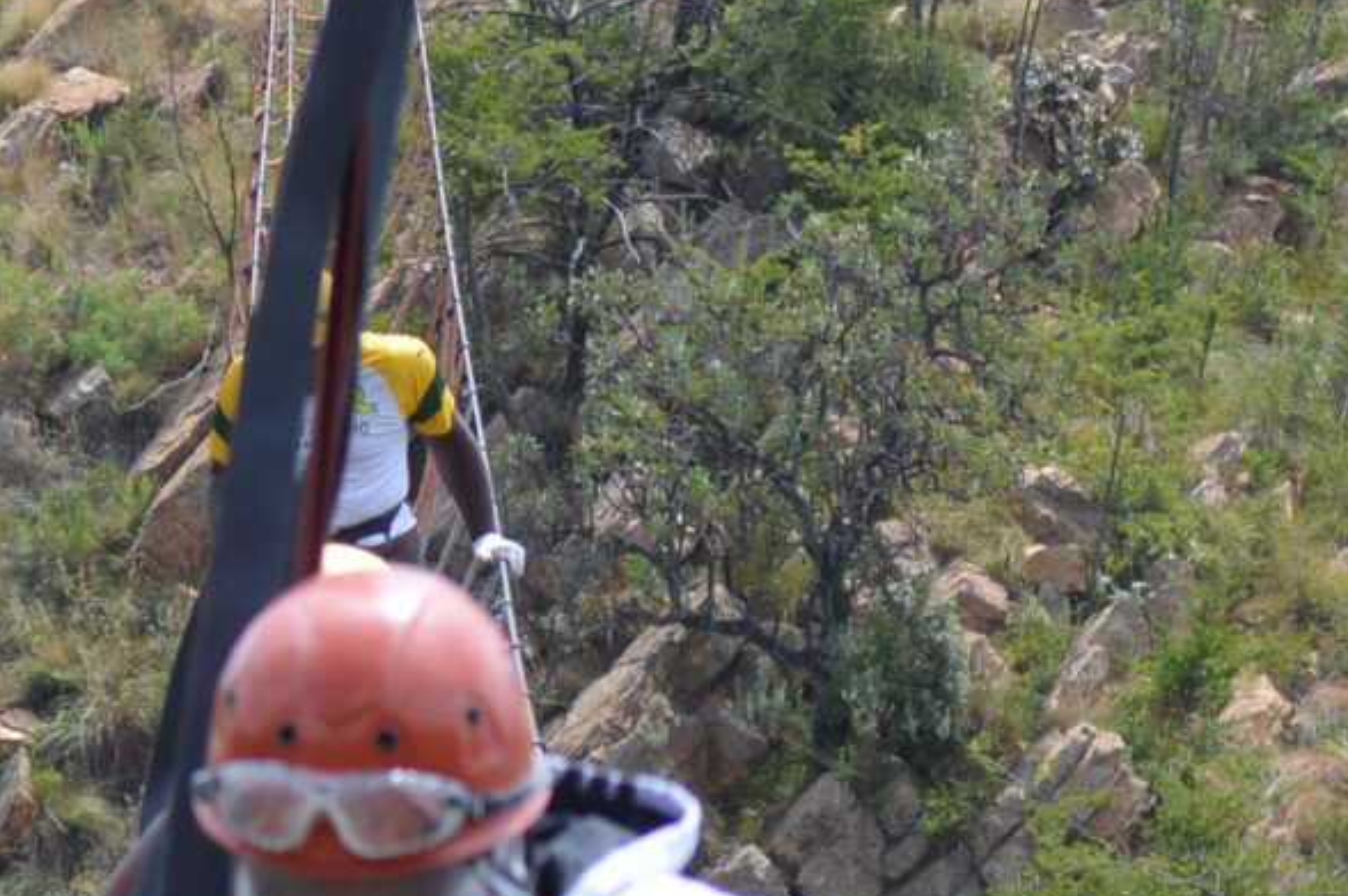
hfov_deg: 5.7
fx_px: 13438
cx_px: 1059
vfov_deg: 3.8
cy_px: 1815
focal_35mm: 359
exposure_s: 1/1250
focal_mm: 55
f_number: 5.6
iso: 400
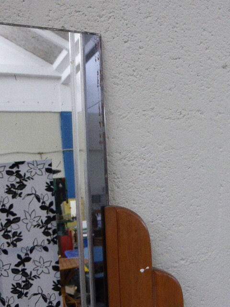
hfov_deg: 33.6
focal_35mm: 43
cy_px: 154
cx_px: 115
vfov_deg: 43.9
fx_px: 381
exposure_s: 1/100
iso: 800
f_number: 3.9
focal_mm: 7.4
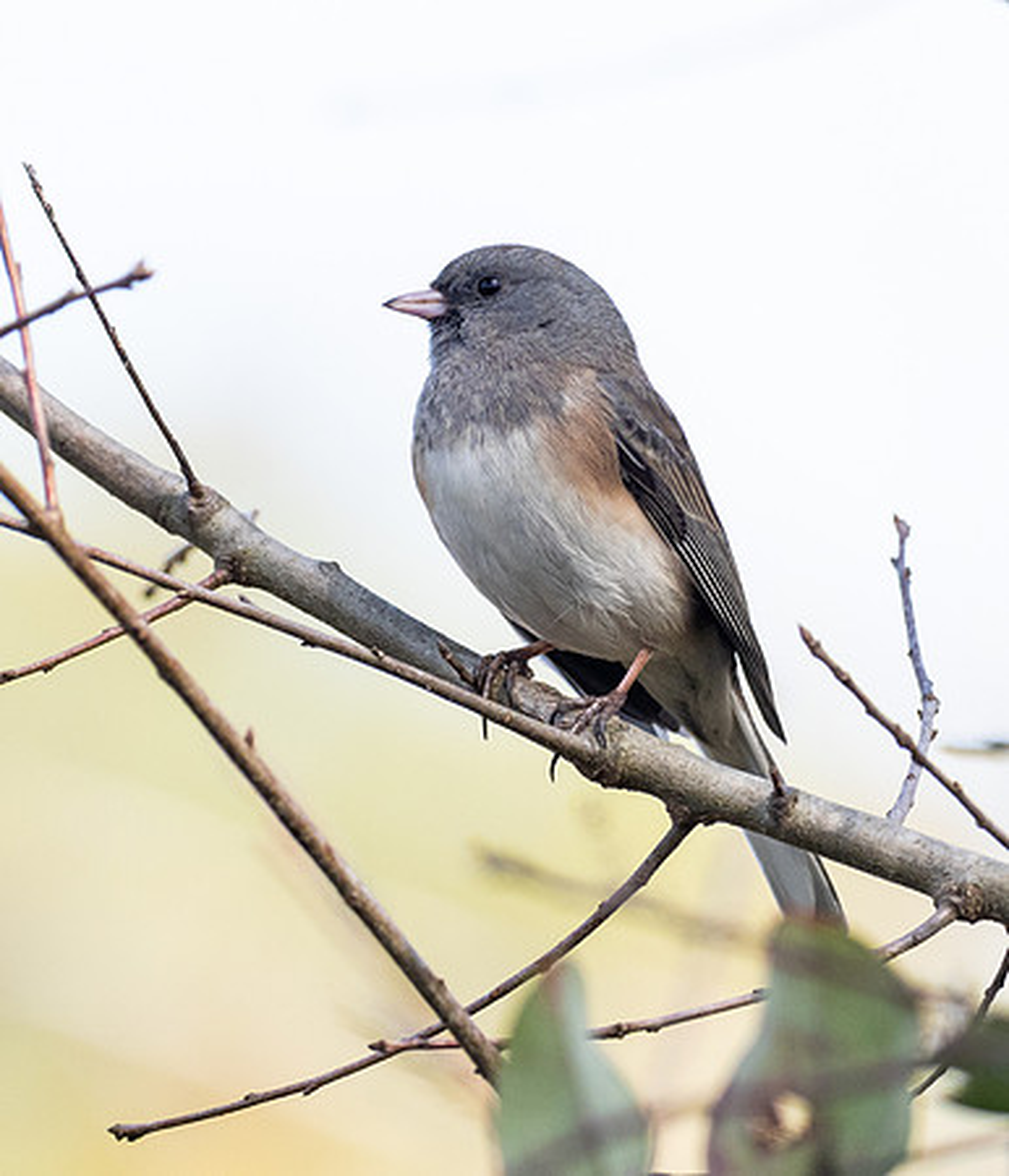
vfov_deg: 1.6
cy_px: 553
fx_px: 42278
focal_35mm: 1180
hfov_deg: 1.4
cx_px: 275
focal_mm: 300
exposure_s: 1/1000
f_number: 4
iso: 400
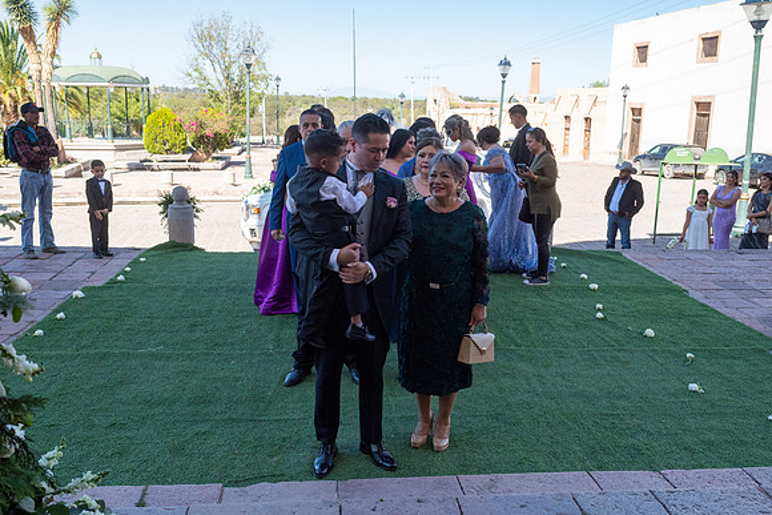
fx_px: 751
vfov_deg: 37.9
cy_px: 258
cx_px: 386
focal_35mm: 35
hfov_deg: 54.4
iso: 1600
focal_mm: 35
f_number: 5
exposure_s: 1/4000
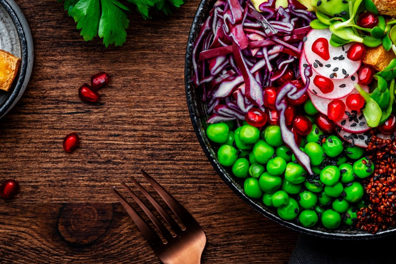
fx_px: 1408
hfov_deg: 16.0
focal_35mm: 128
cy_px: 72
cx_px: 283
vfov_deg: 10.7
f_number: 13
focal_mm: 56.5
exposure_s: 1/160
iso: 80
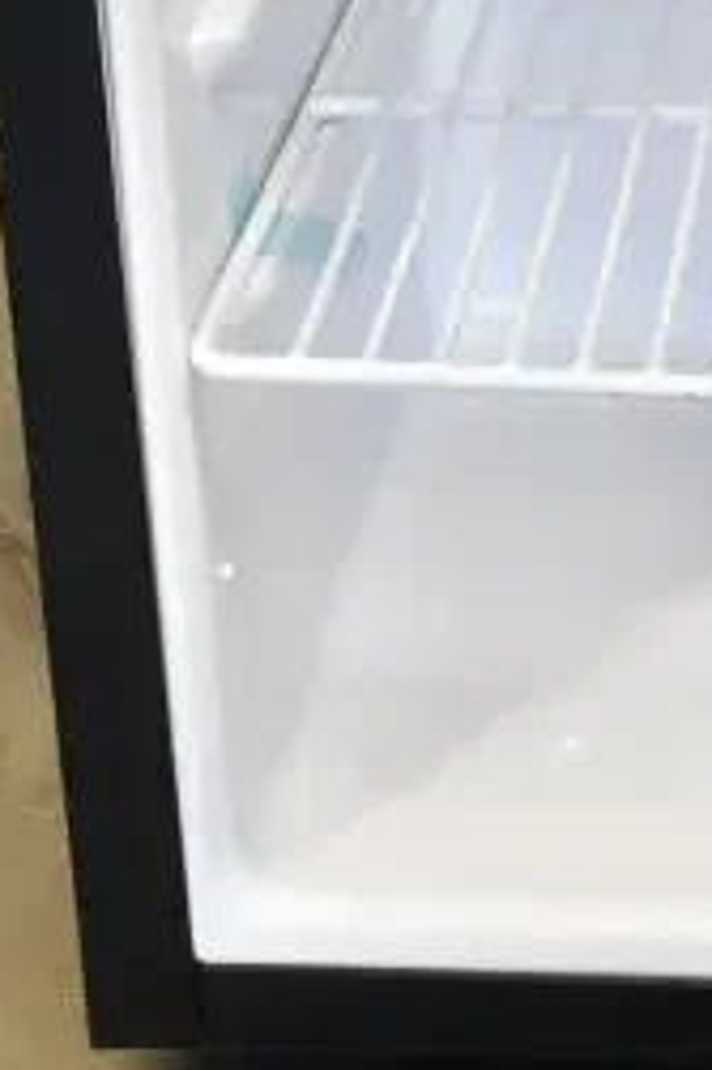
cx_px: 1015
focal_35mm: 137
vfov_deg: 14.4
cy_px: -320
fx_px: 4064
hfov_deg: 9.8
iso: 1800
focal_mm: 25
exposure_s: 1/40
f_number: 4
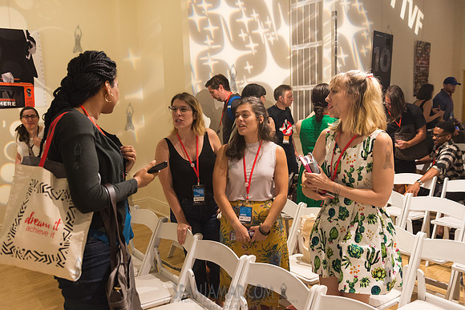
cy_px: 155
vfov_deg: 45.0
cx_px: 232
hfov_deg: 63.6
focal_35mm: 29
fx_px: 375
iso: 3200
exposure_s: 1/250
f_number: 3.5
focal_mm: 29
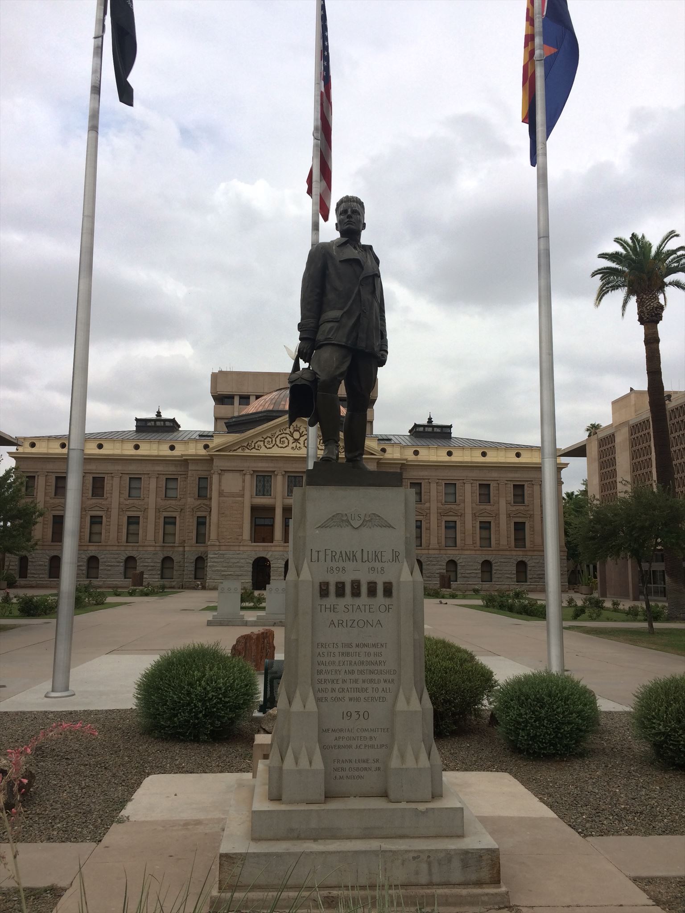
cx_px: 342
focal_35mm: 29
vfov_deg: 61.7
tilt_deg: +7.1
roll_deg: +0.2
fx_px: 765
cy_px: 456
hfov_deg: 48.2
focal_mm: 4.15
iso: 32
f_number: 2.2
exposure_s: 1/1414
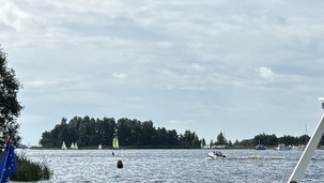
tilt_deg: -11.2
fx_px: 963
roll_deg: +0.4
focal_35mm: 112
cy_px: 335
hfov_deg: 18.1
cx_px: 392
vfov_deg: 10.2
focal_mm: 5.96
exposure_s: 1/3413
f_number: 1.6
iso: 50
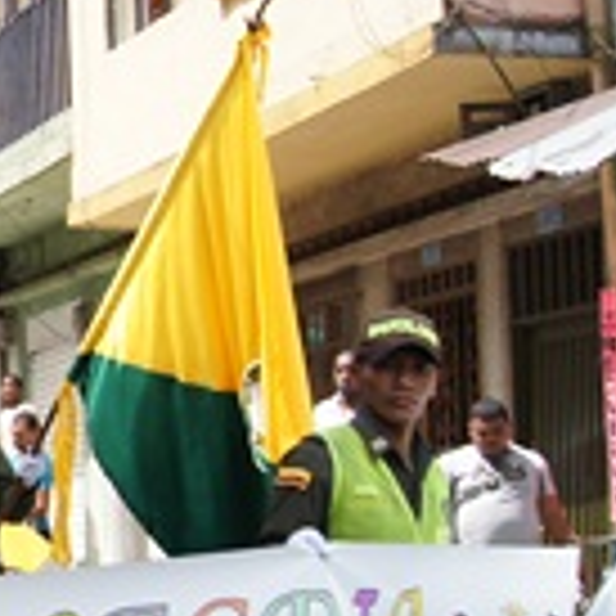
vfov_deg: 17.1
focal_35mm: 102
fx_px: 2054
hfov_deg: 14.5
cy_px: 321
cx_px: -571
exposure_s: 1/100
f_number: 9
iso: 100
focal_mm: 20
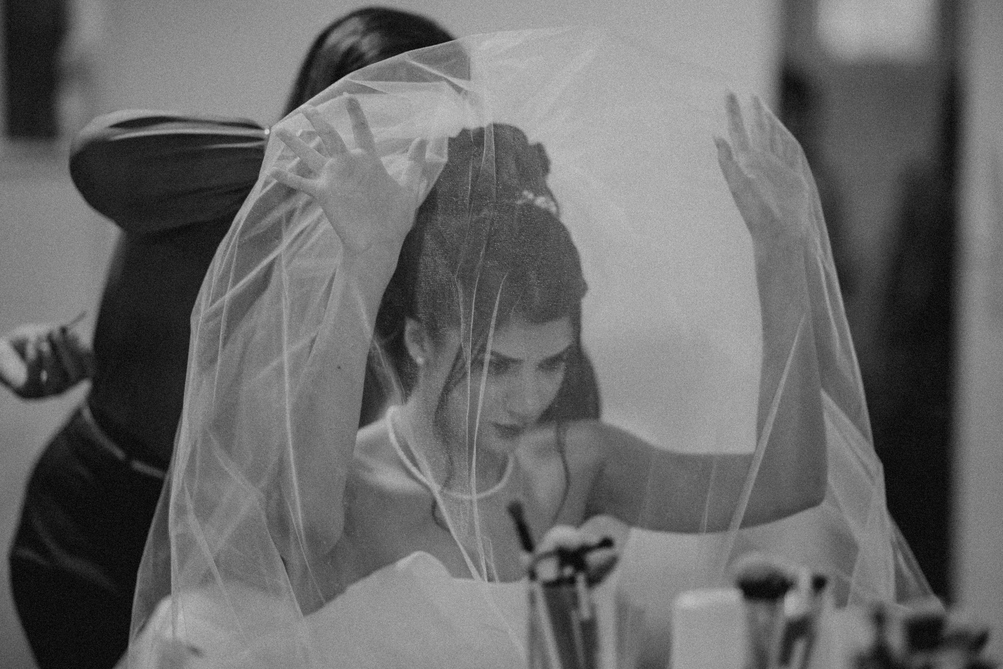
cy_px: 334
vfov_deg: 10.2
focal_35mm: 135
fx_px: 3761
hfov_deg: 15.2
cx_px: 502
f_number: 1.8
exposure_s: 1/160
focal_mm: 135
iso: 250
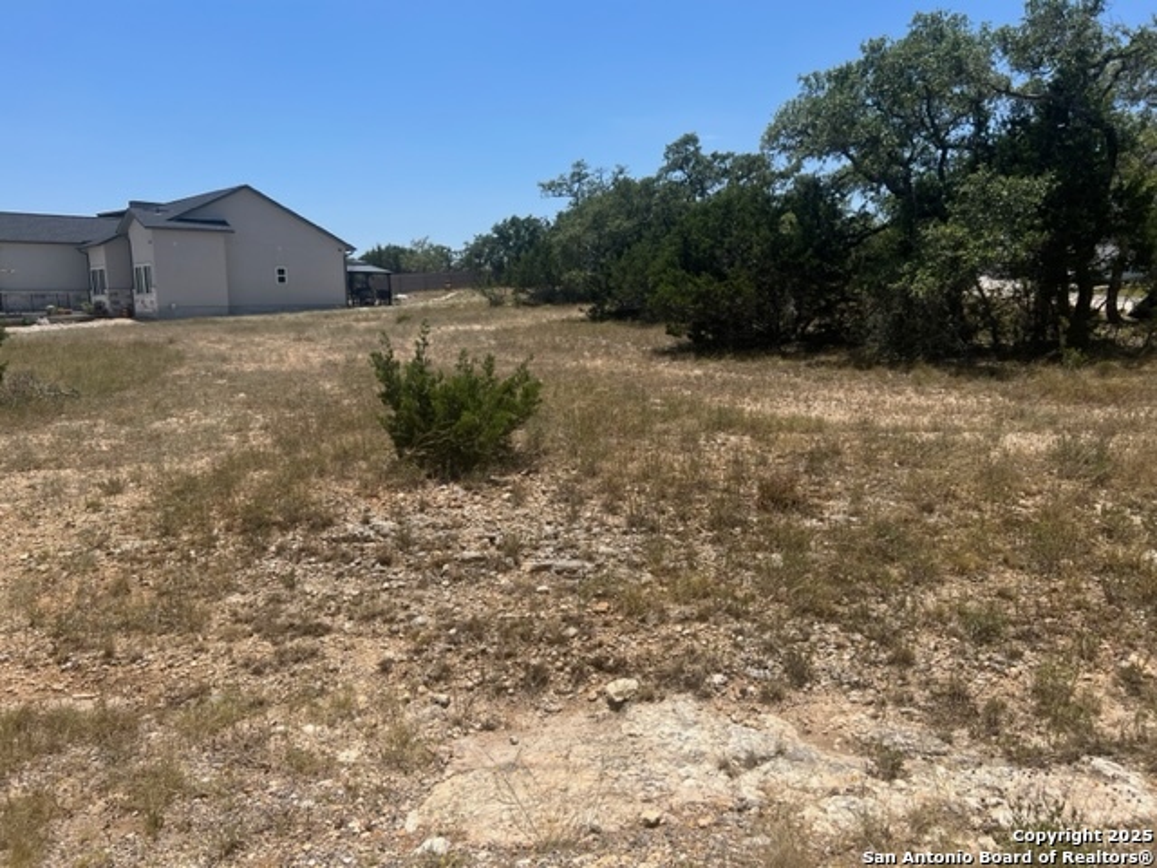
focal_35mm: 26
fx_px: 869
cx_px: 578
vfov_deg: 53.1
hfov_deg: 67.3
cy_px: 434
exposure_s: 1/4831
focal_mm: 5.7
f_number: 1.5
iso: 50
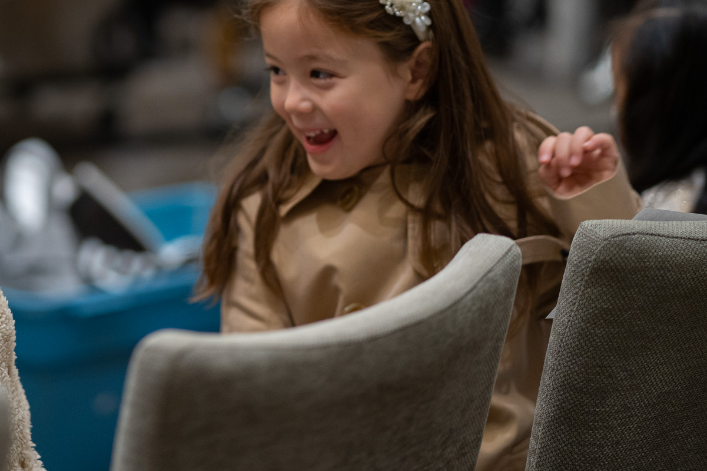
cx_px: 139
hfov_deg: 14.1
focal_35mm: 145
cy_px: 142
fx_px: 2847
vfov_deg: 9.4
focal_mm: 85
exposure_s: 1/320
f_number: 1.8
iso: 1250
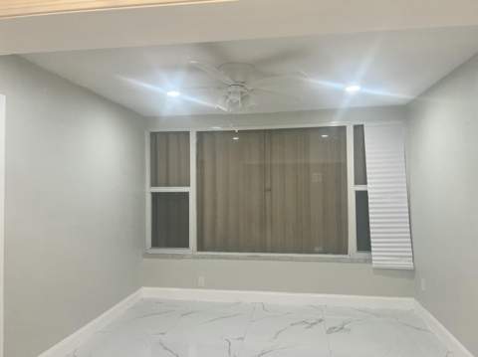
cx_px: 239
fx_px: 359
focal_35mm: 26
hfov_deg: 67.4
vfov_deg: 53.0
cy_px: 178
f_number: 1.5
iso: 100
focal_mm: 5.7
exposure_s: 1/120
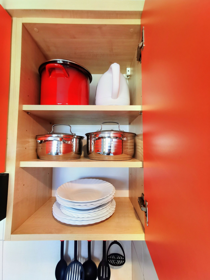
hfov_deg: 78.1
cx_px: 105
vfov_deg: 94.5
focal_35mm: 16
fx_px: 129
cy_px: 140
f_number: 2.2
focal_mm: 2.35
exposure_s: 1/50
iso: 200
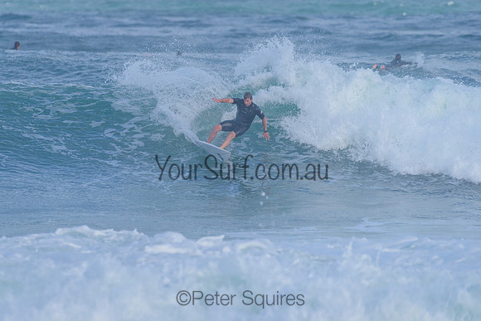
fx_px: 8186
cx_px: 187
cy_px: 126
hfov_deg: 3.4
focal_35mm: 613
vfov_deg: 2.2
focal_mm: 500
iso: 320
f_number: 5.6
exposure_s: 1/2000
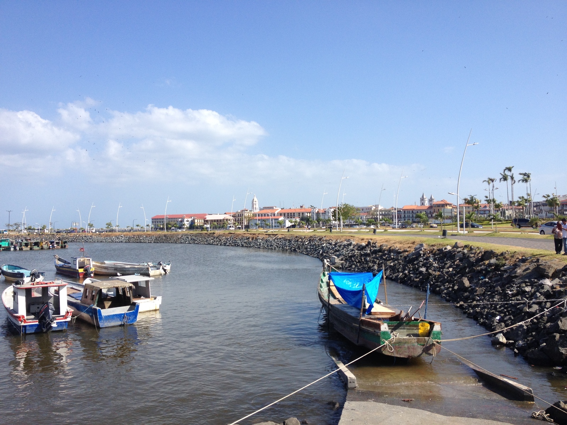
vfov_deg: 40.7
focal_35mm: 35
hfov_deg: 52.6
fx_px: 573
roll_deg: +1.1
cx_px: 284
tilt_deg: -1.8
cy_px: 212
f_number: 2.4
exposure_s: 1/1672
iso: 50
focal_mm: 4.28
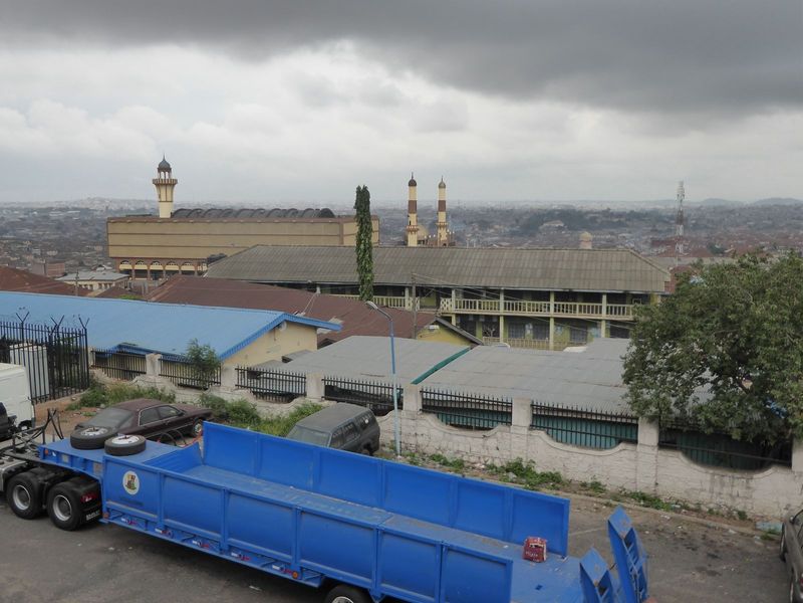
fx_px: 789
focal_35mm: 34
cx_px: 402
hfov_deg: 54.0
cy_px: 302
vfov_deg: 41.8
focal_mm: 5.8
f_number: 3.6
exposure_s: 1/640
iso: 160
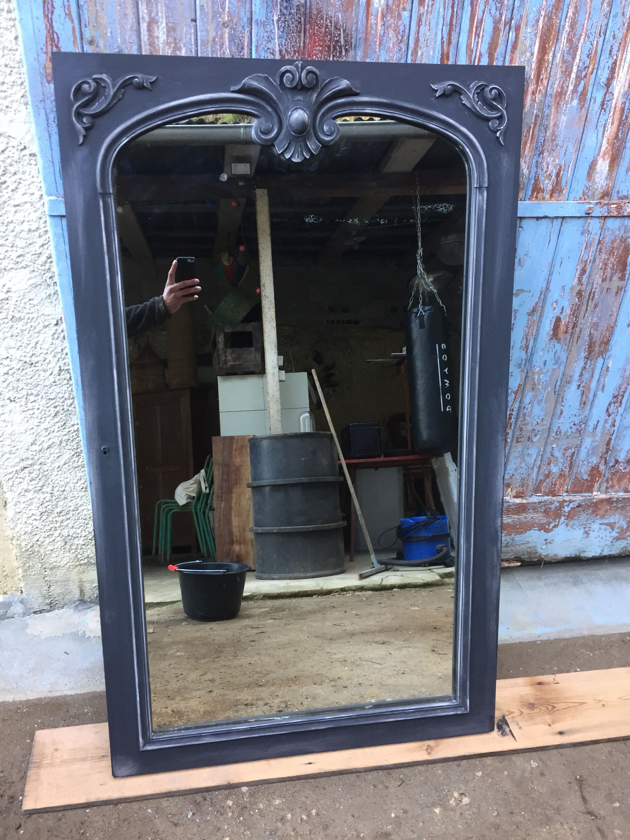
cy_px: 420
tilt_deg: -32.6
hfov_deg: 48.2
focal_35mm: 29
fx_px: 704
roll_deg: -4.5
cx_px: 315
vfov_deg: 61.7
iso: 50
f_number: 2.2
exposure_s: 1/33
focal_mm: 4.15
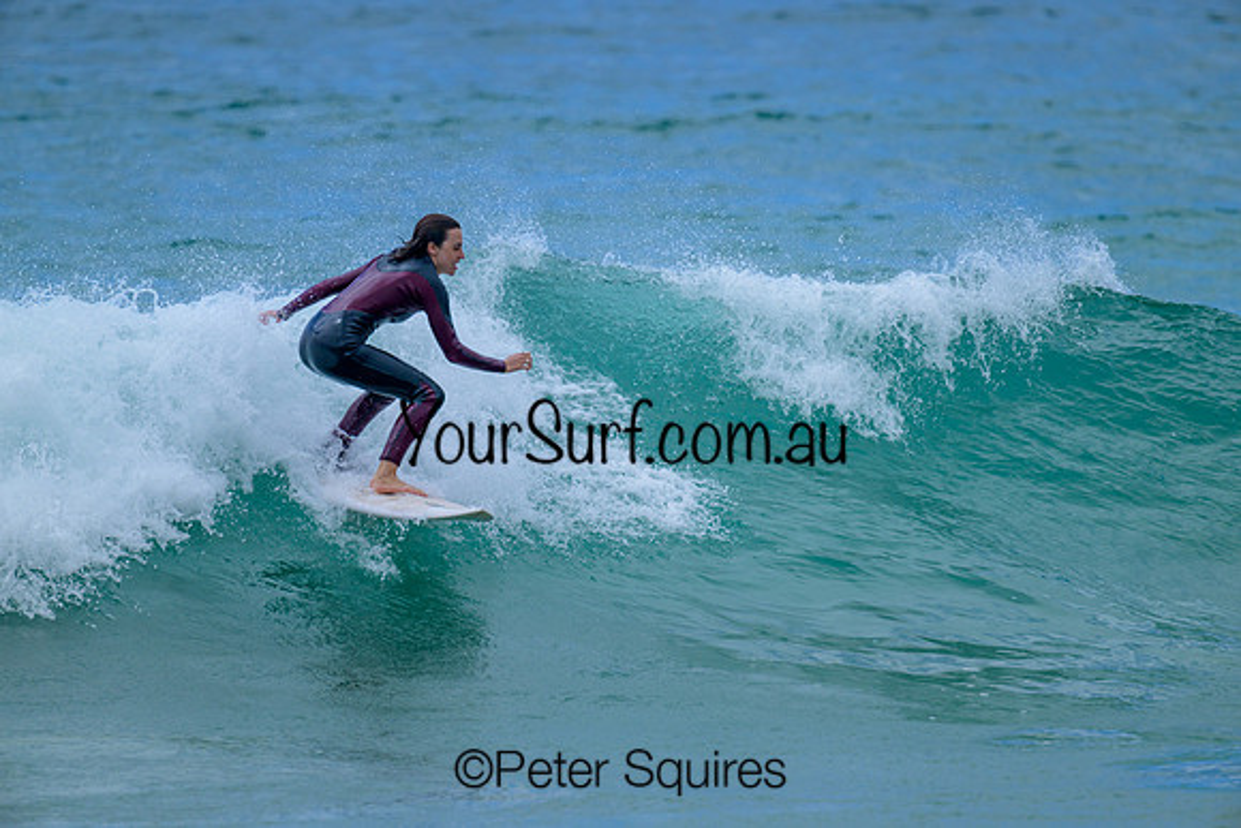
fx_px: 19308
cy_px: 414
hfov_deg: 3.7
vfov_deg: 2.5
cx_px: 620
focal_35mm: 560
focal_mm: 560
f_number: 8
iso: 400
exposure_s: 1/2000
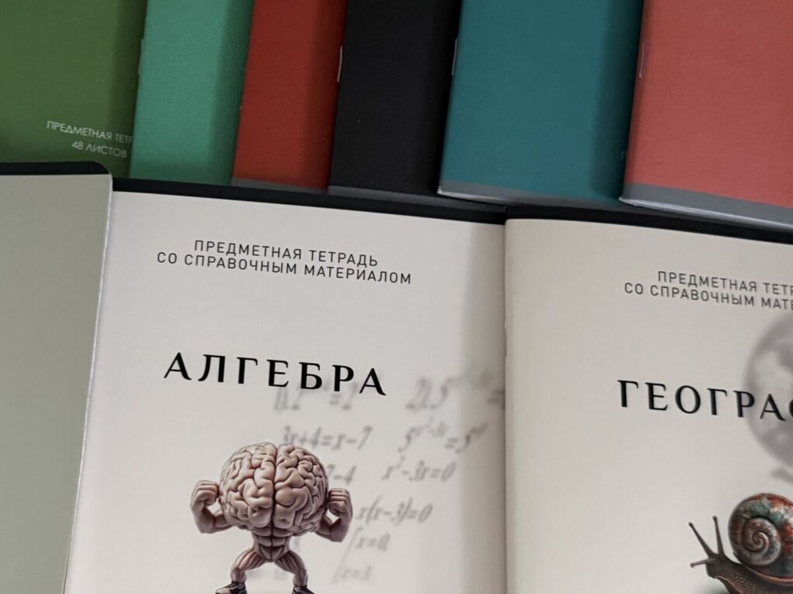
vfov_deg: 32.1
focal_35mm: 45
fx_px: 1031
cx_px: 298
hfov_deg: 41.8
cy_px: 350
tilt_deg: -38.3
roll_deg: -1.5
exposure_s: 1/33
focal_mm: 6.76
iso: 800
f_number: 1.78
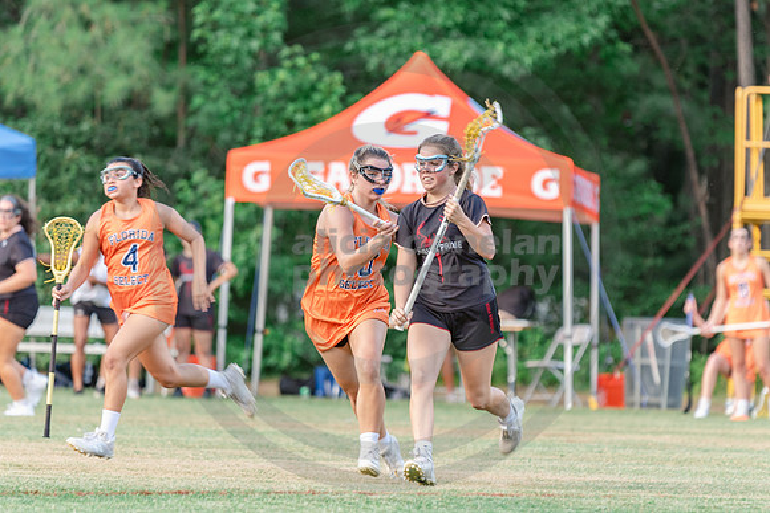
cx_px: 404
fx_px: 8278
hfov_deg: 5.3
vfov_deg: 3.6
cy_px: 267
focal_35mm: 387
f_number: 2.8
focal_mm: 200
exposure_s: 1/250
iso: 250
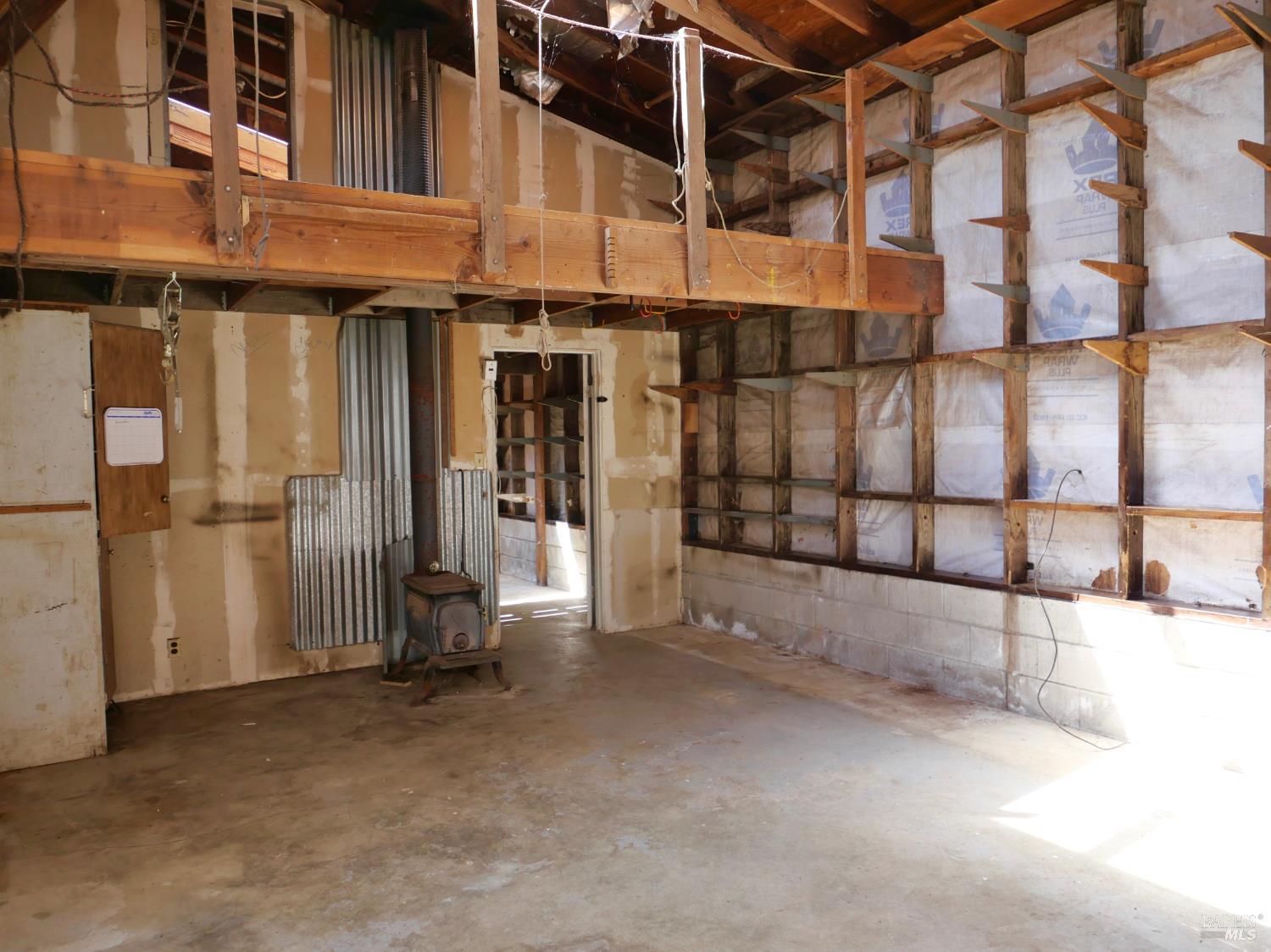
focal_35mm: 24
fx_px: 881
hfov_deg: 71.6
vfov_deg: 56.8
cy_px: 476
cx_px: 636
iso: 200
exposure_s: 1/125
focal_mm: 10.9
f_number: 1.7
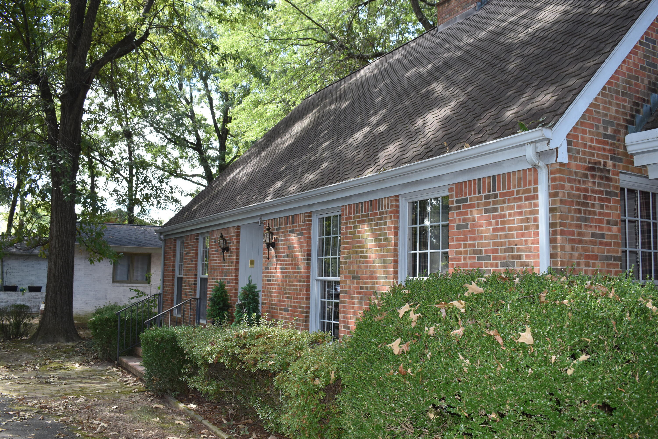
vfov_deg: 40.0
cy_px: 220
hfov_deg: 57.2
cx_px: 329
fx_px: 603
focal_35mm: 33
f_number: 5.6
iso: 250
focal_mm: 22
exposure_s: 1/125
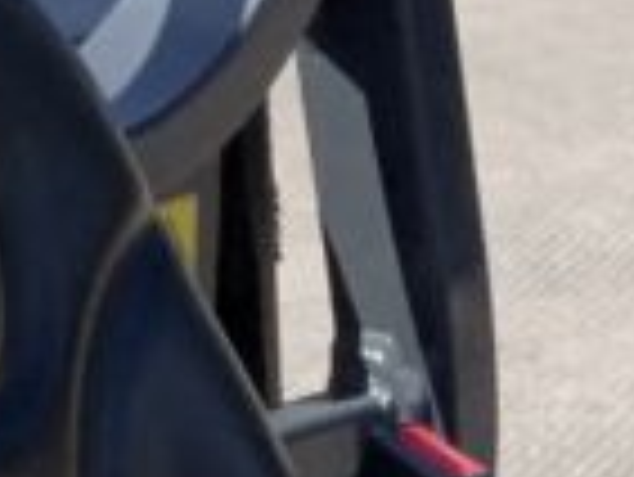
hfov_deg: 9.4
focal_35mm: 211
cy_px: 1130
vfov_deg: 6.7
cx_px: 364
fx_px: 3868
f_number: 1.8
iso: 16
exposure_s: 1/962
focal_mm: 3
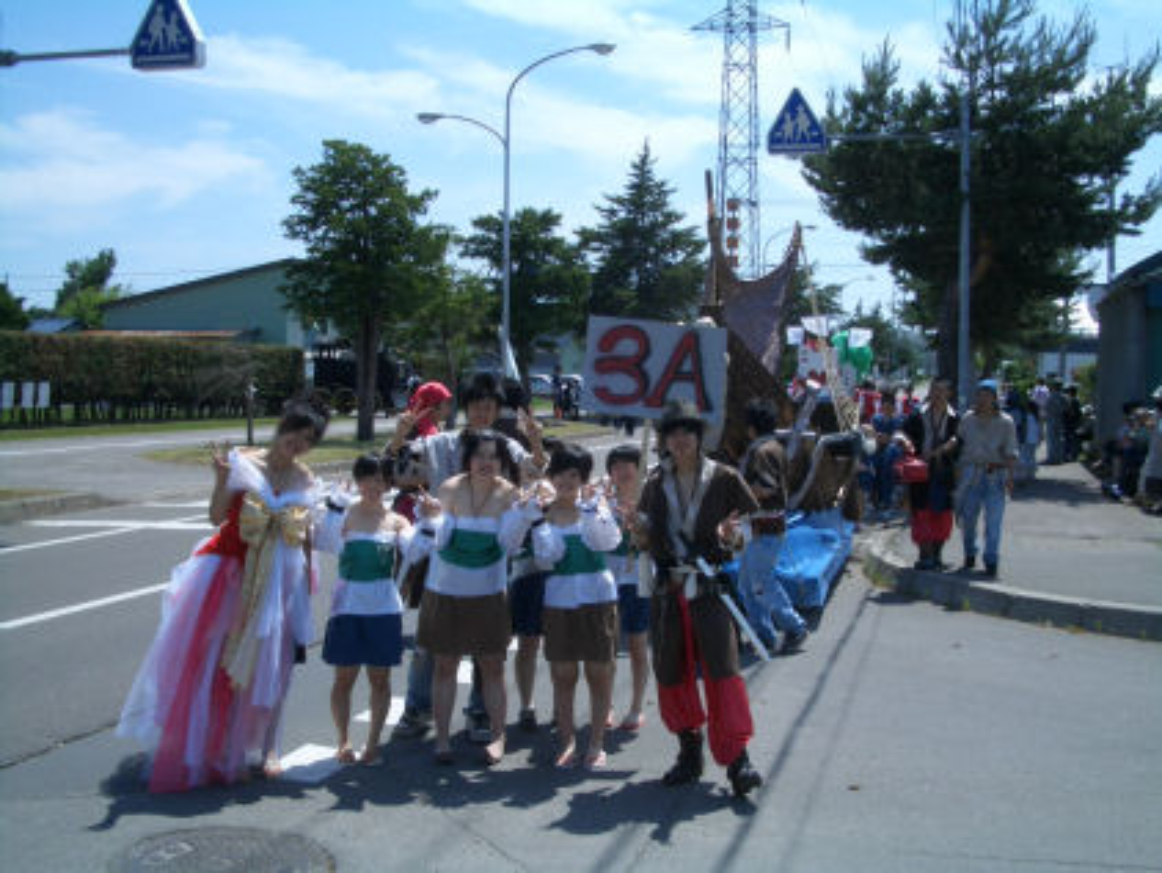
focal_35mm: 41
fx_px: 1377
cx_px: 581
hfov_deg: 45.8
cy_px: 436
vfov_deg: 35.2
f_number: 4.6
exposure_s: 1/640
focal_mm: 6.8
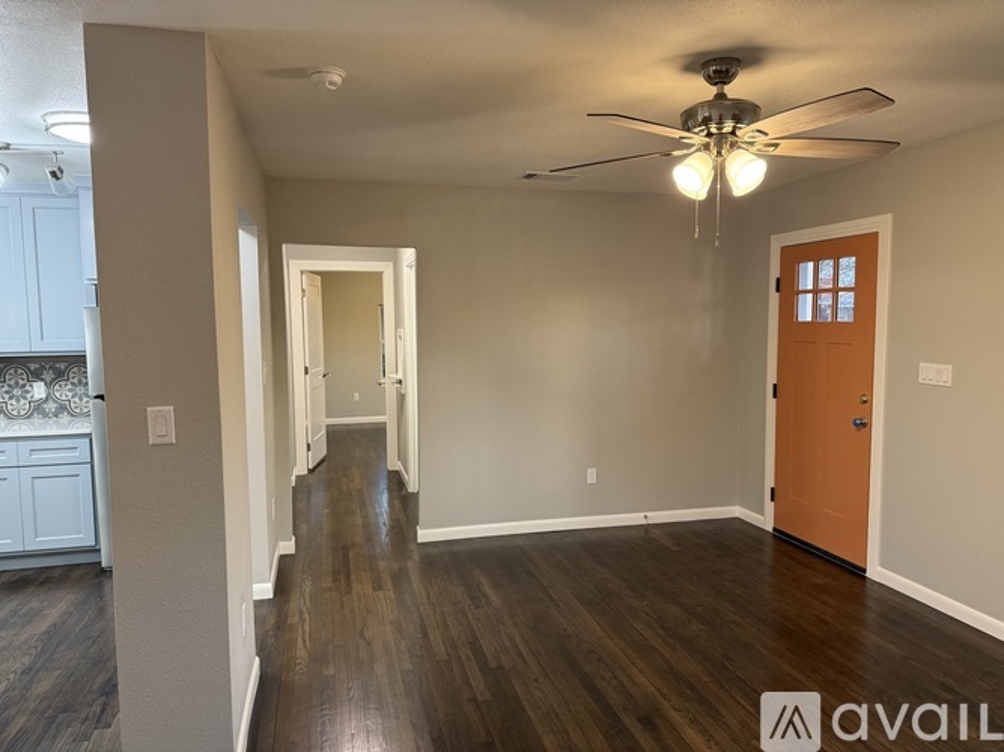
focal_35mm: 24
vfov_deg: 56.8
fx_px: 696
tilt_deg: -5.6
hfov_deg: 71.6
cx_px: 502
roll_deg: +0.8
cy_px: 376
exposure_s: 1/60
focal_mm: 6.76
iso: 200
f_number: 1.78
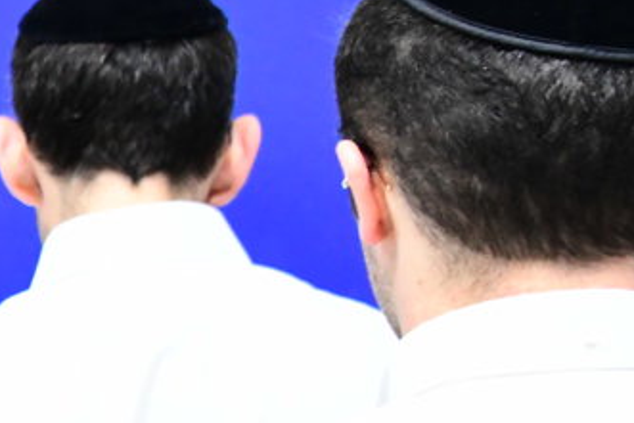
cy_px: 336
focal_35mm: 203
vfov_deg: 6.8
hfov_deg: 9.4
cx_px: -653
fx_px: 3576
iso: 3200
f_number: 5.6
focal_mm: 48
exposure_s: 1/160
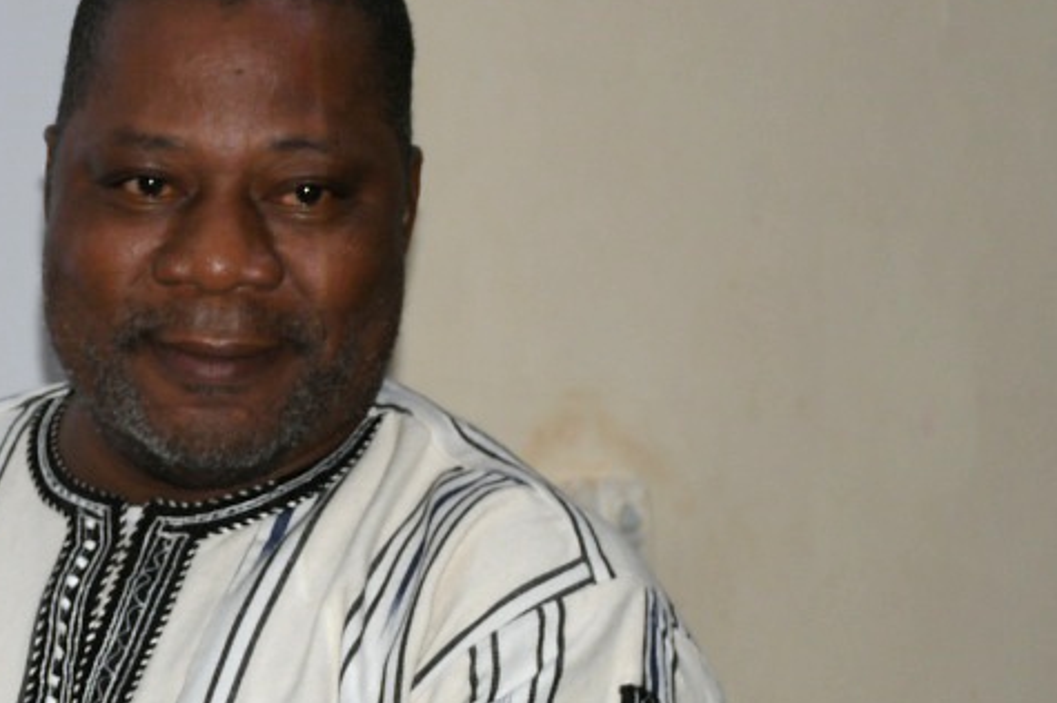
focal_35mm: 215
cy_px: 636
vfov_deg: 6.4
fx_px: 6308
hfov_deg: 9.3
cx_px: -576
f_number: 4.5
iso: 200
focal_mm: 42
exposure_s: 1/60.2
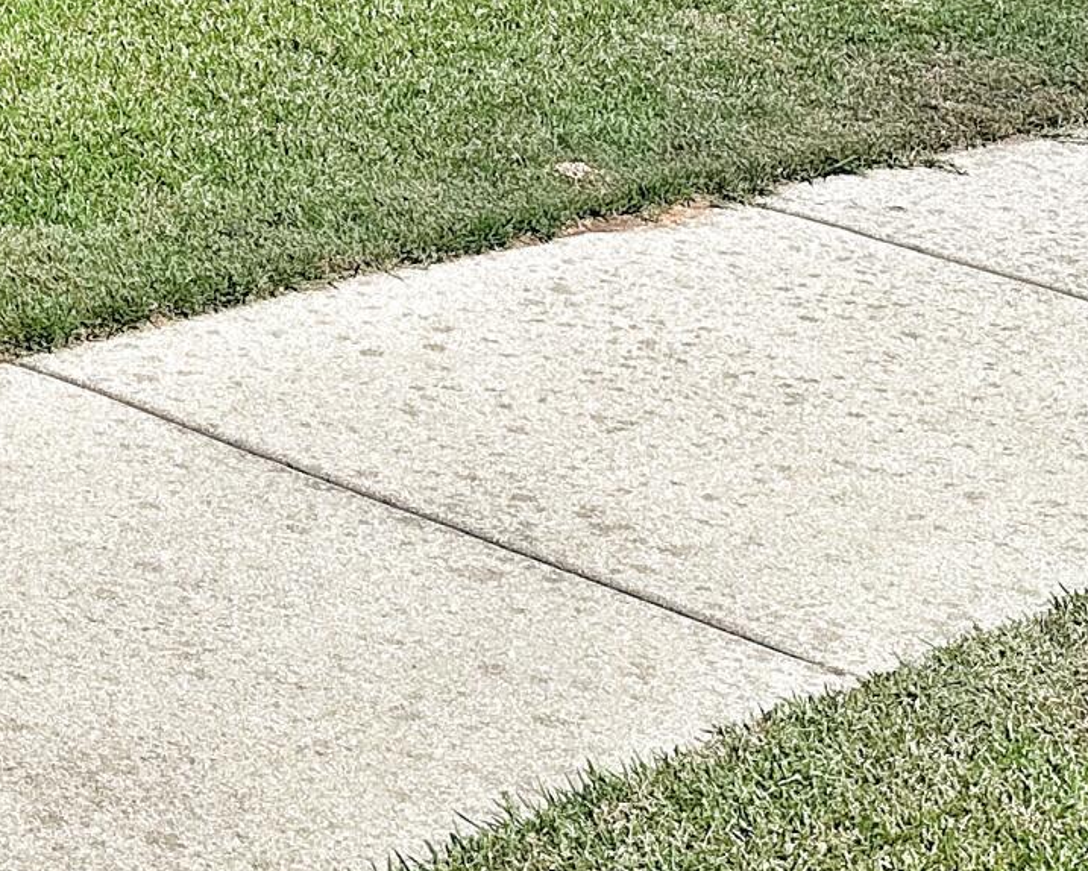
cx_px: -690
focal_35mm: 98
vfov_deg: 13.7
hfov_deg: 17.1
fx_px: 3157
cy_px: -807
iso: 80
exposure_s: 1/6623
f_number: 1.78
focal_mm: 6.86
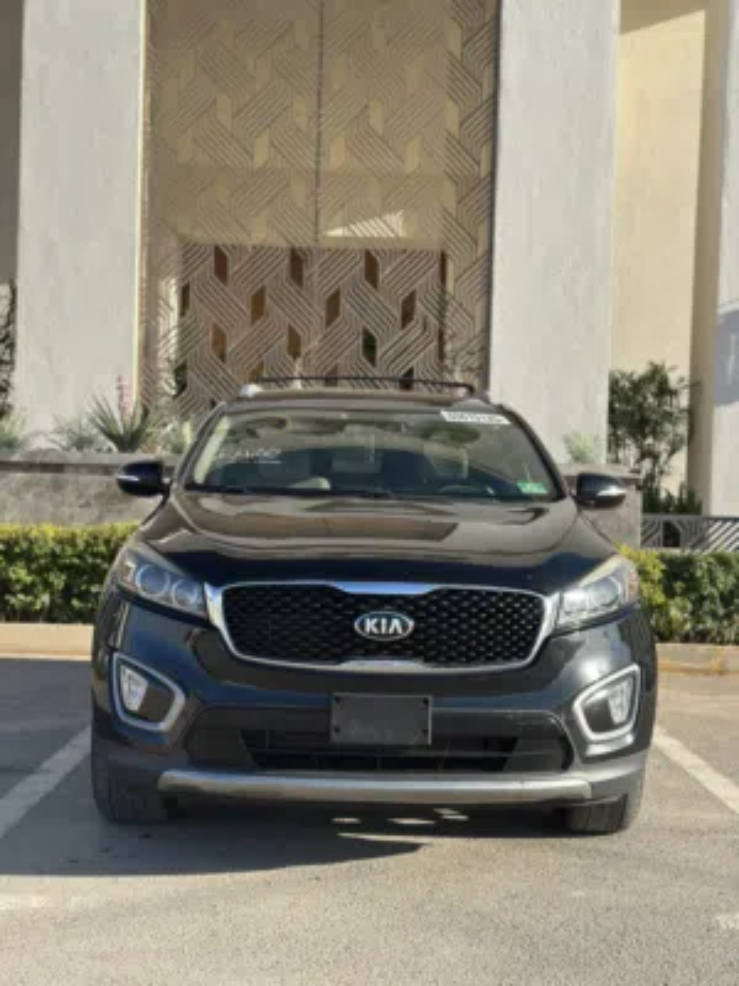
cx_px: 370
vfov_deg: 39.7
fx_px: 1366
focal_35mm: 48
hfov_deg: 30.3
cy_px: 493
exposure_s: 1/2532
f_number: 1.78
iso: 80
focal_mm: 6.86
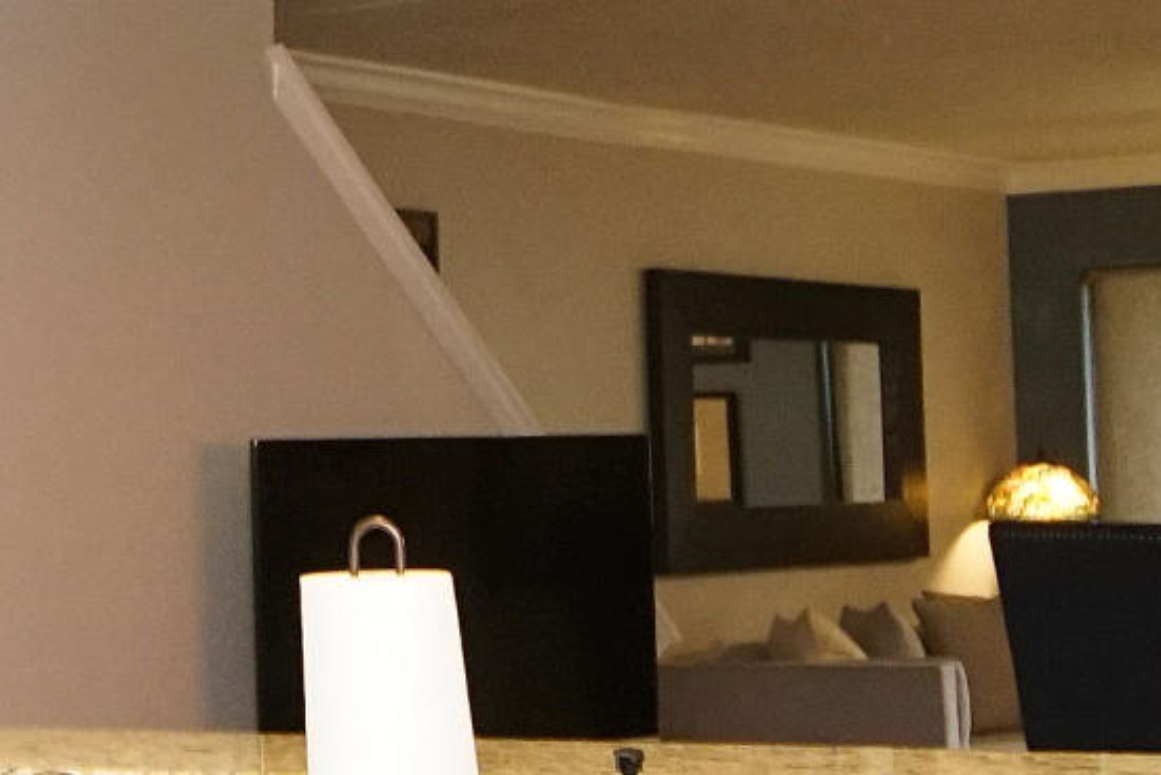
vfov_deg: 14.0
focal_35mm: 98
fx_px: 3162
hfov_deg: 20.6
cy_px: 338
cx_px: 244
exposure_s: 1/60
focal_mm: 12
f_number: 5.6
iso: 2000
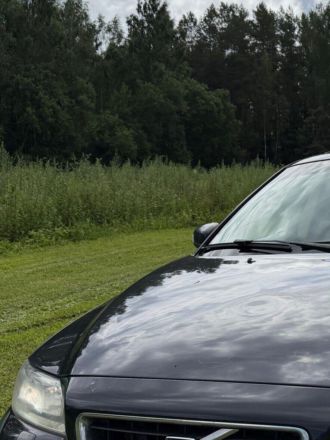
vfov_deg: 36.1
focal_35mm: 53
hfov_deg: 26.2
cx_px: 323
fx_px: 674
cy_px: 249
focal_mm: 6.76
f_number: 1.78
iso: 125
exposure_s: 1/11905
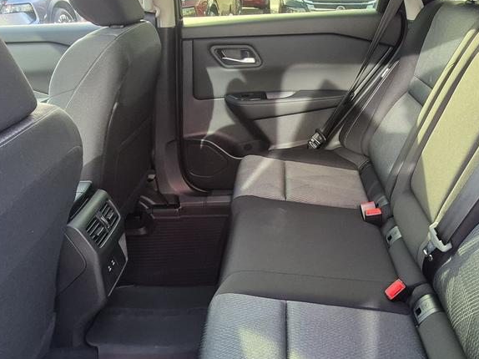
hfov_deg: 60.4
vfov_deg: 48.2
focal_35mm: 29
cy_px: 174
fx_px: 401
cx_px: 314
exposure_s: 1/60
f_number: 2.2
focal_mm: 1.74
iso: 125
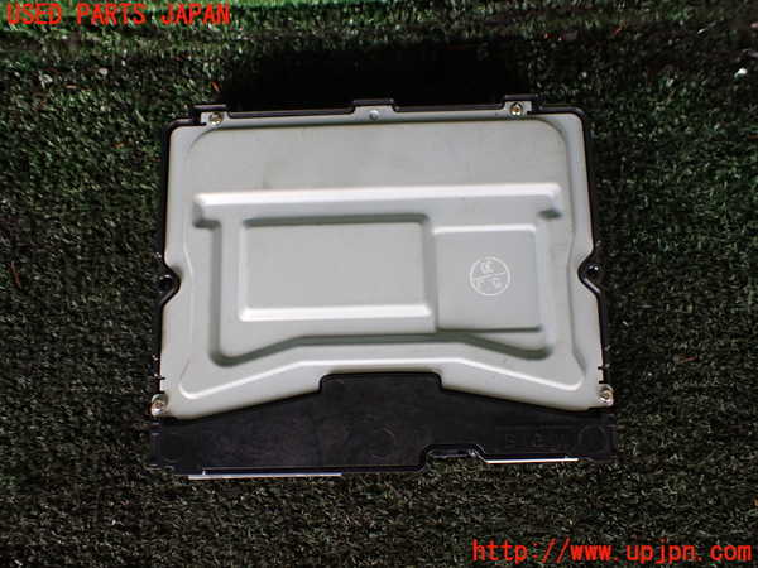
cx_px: 379
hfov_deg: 60.0
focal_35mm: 30
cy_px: 284
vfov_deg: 46.8
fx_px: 657
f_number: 2.3
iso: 200
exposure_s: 1/125
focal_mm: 5.4
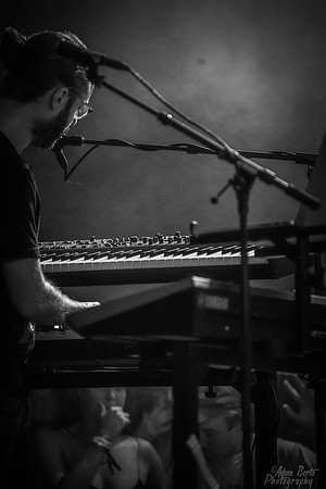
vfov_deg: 10.3
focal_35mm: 200
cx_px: 163
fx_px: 2716
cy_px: 244
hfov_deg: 6.9
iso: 3200
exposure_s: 1/100
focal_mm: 200
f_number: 4
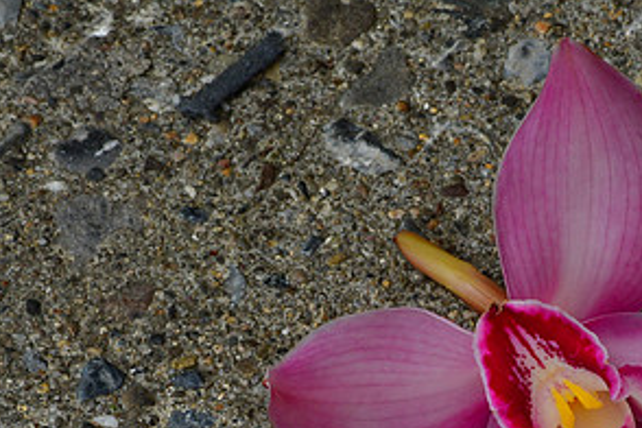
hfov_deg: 5.8
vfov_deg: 3.9
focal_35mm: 355
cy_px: 390
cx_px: 371
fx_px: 6330
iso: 800
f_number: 16
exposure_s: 1/200
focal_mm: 120
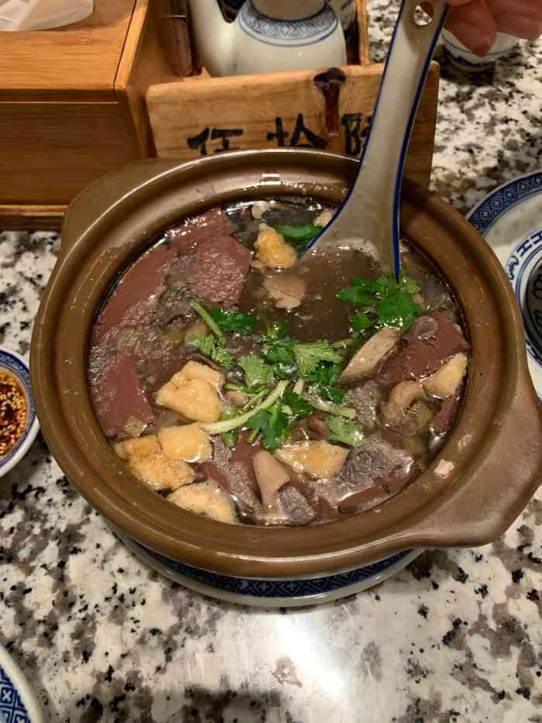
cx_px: 271
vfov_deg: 67.3
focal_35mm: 26
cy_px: 362
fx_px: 543
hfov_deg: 53.1
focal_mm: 4.25
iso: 320
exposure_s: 1/50
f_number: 1.8
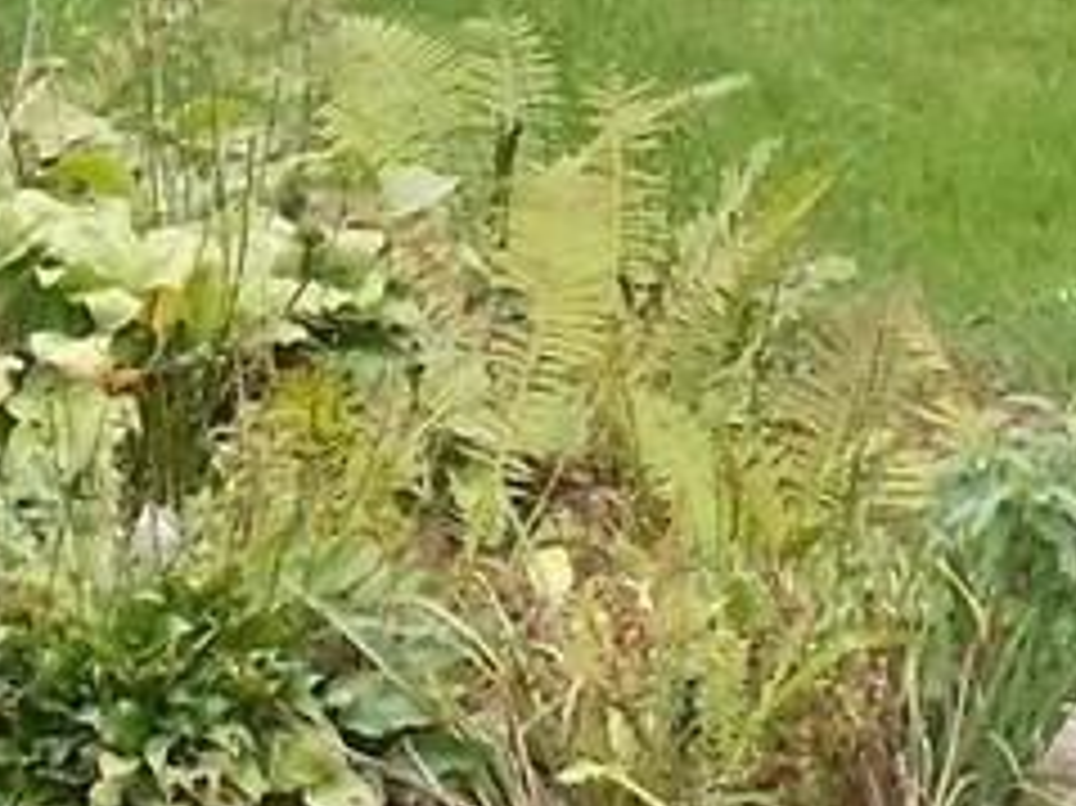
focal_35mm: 300
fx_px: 9320
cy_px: -437
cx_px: 671
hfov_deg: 6.6
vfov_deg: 4.9
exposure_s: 1/250
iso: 250
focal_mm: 12.5
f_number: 4.2
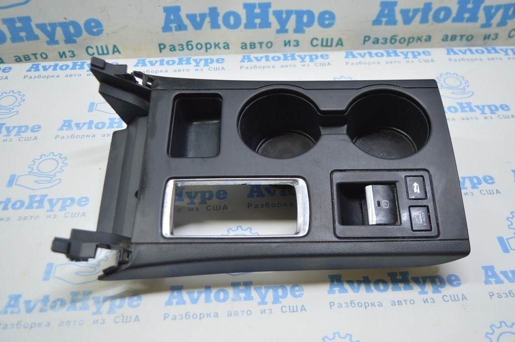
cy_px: 171
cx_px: 258
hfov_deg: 53.2
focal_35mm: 36
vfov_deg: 36.8
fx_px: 515
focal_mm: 24
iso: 400
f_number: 4
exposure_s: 1/50
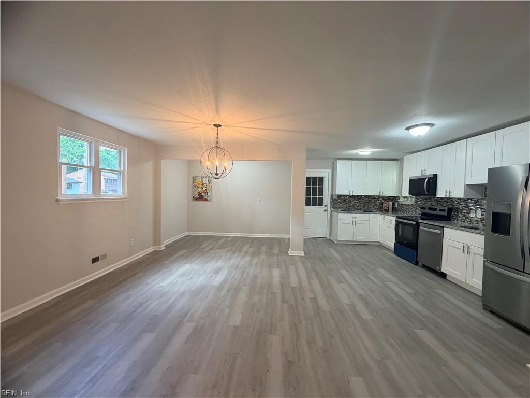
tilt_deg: -1.9
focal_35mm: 14
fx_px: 214
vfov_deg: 85.7
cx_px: 265
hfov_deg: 102.1
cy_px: 199
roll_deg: -1.8
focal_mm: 2.22
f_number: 2.2
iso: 250
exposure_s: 1/60
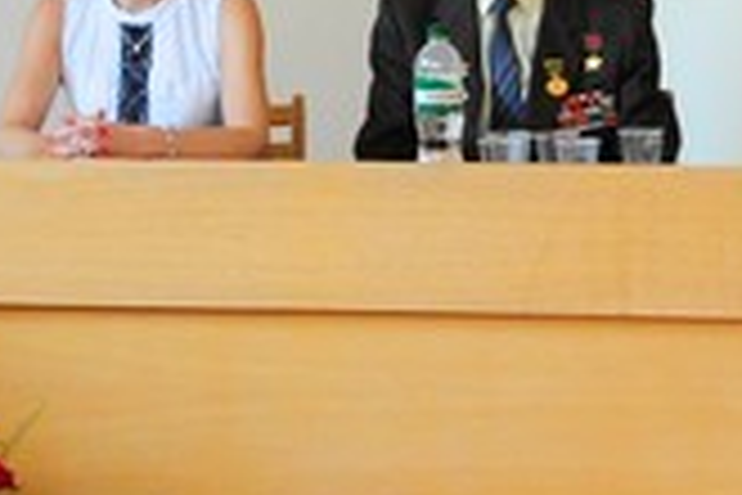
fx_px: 6286
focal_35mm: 305
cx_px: 436
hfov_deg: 6.8
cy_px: -47
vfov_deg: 4.5
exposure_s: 1/50
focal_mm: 42
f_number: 4
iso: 800
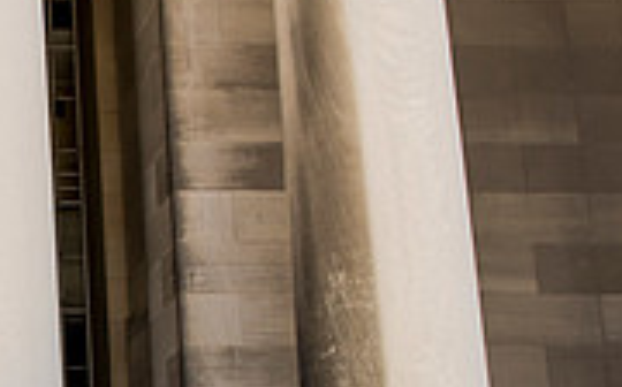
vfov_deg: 14.4
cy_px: 396
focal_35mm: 89
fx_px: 1507
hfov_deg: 21.1
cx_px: -194
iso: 400
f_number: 4.5
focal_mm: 27
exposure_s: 1/500
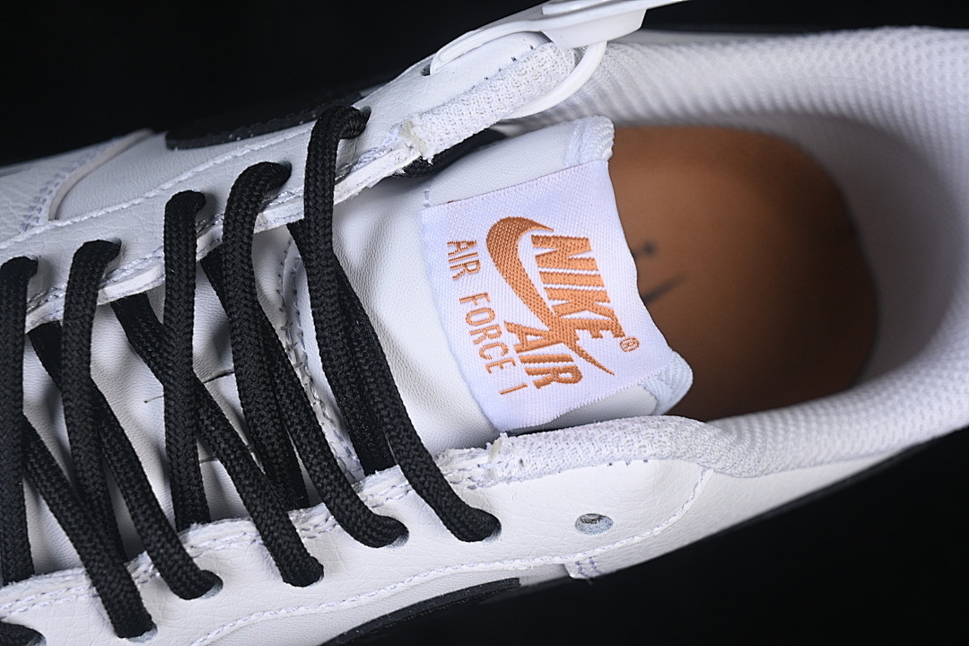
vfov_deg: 18.2
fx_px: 2019
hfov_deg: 27.0
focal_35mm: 75
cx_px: 484
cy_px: 323
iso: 160
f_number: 7.1
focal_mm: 50
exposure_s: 1/80
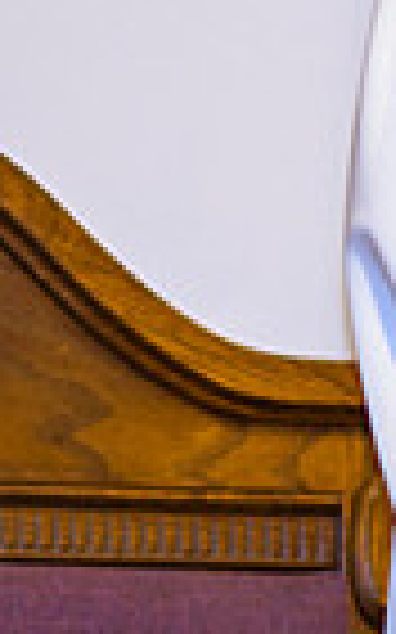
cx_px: 789
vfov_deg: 2.2
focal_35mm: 949
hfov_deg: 1.4
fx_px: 16404
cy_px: -346
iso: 100
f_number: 1.6
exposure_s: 1/100
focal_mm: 105
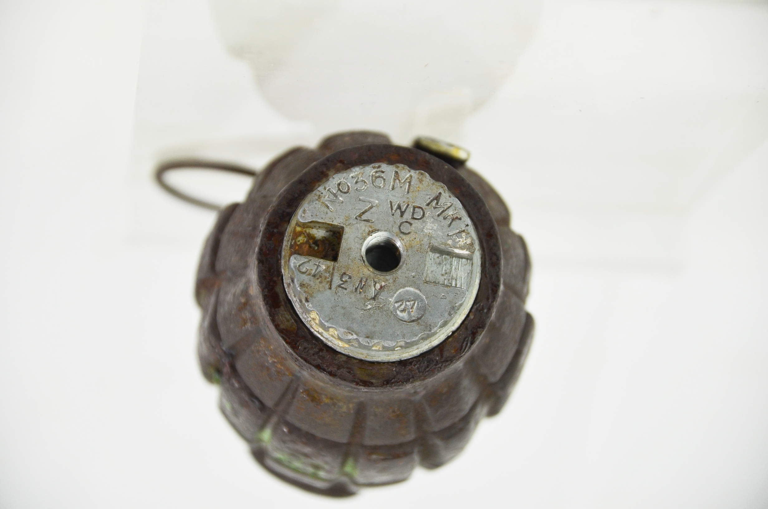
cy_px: 254
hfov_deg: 10.2
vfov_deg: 6.8
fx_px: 4311
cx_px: 384
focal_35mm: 202
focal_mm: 135
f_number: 5.6
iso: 500
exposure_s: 1/250
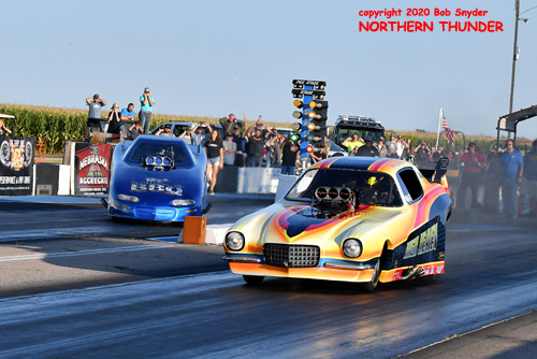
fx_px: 1567
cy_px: 180
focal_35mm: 105
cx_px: 268
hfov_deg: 19.4
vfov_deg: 13.1
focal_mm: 70
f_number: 5
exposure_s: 1/1000
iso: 160
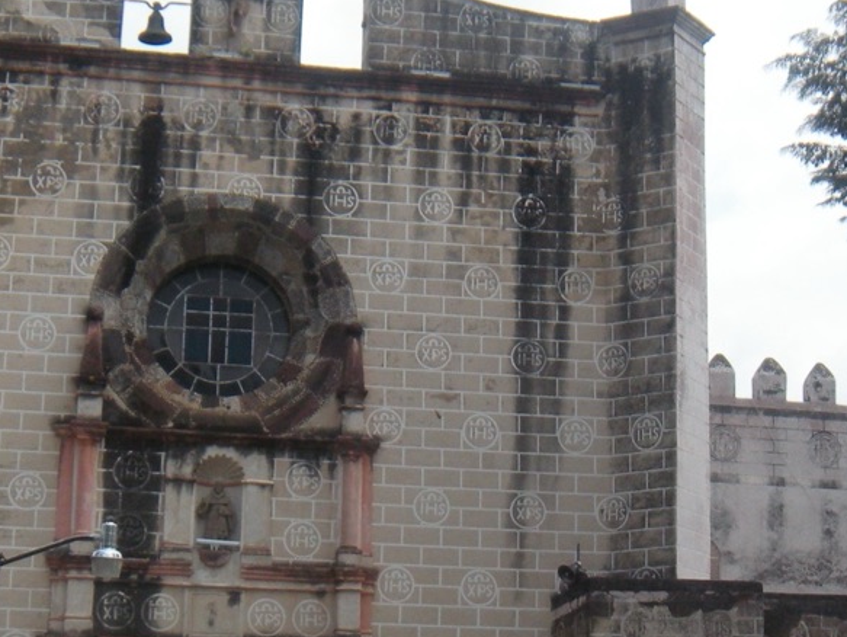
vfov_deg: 15.4
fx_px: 2350
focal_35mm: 96
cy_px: 334
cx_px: 671
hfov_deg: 20.2
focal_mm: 5.9
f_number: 3.8
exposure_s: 1/543
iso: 64
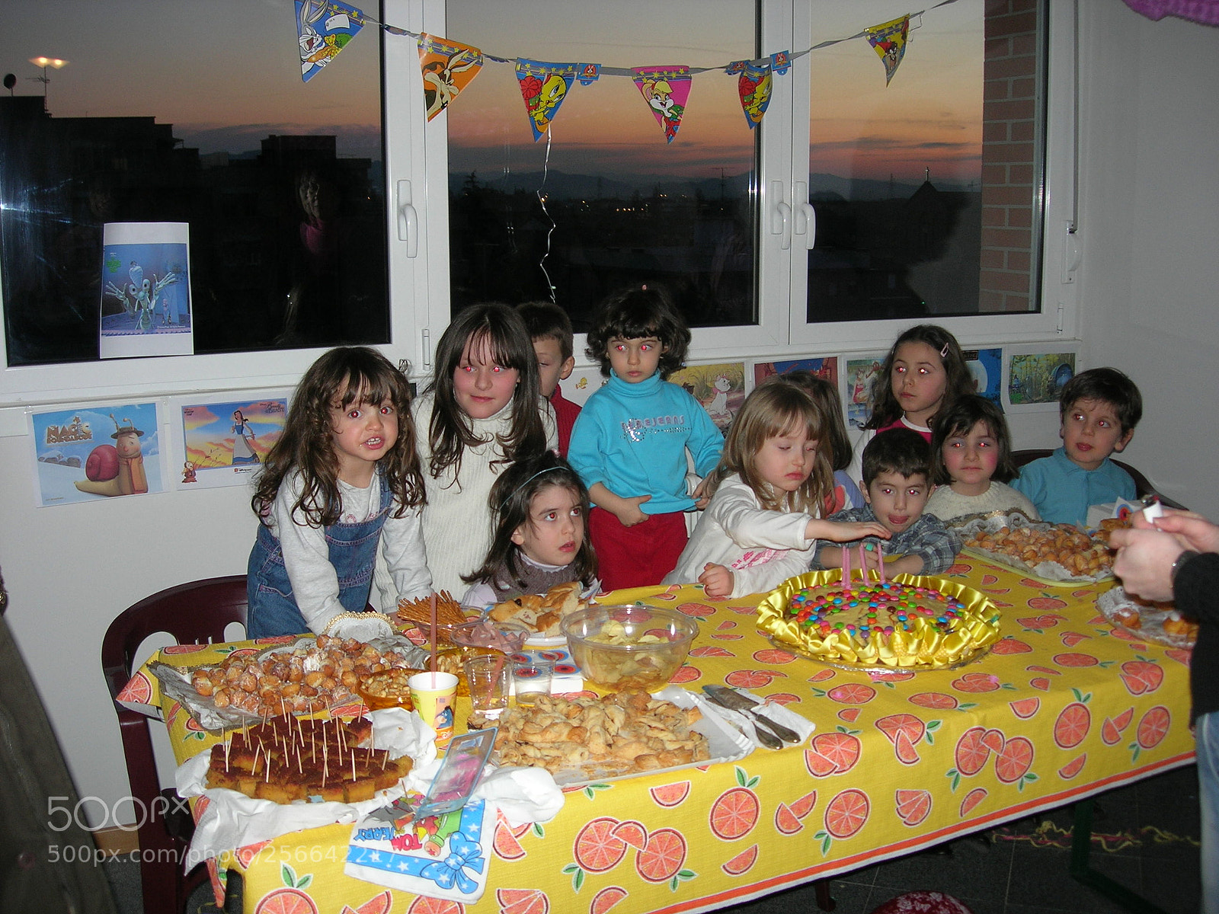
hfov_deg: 49.0
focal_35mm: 38
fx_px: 1338
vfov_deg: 37.7
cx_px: 610
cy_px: 457
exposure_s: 1/60.1
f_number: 2.8
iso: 64
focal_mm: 7.8
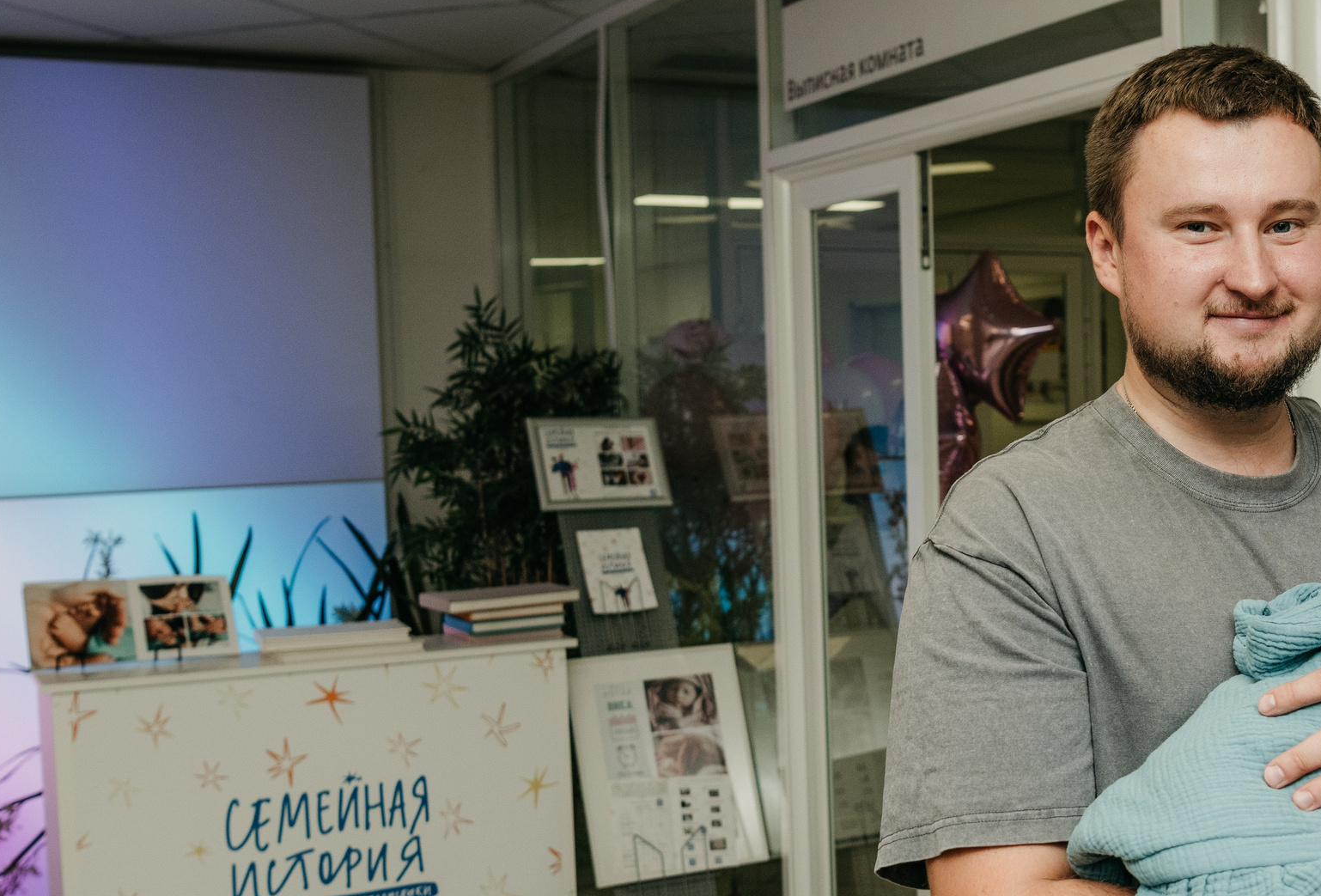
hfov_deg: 37.2
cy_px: 519
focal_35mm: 52
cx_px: 963
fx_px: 1918
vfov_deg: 26.3
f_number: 4
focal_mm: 26
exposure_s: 1/160
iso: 400
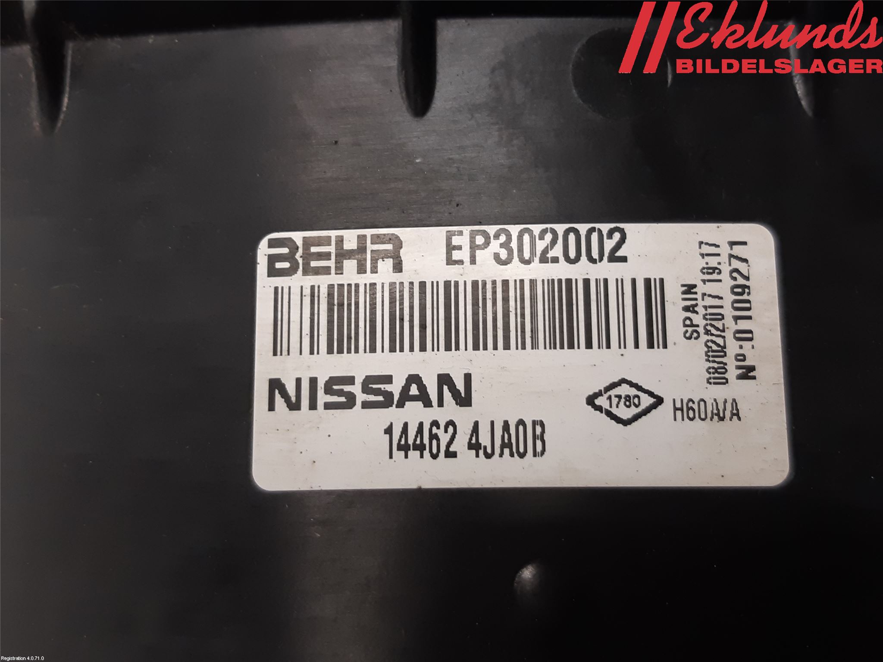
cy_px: 331
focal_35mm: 26
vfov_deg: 53.1
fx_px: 663
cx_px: 442
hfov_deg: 67.3
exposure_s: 1/50
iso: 100
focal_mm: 3.93
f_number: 1.7
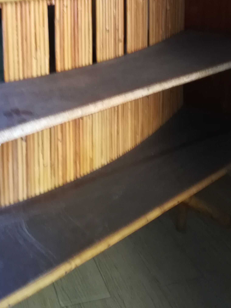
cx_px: 85
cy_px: 33
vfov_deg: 35.4
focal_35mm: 51
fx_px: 454
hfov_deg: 28.4
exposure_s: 1/20
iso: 500
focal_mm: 3.83
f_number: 2.2
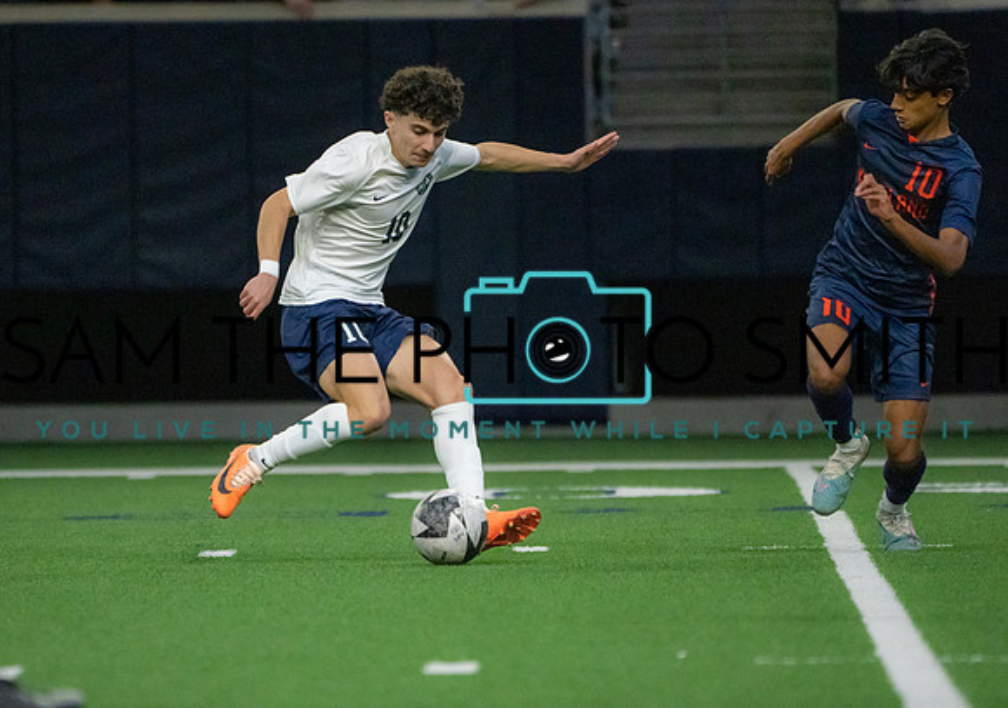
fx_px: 14122
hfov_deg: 4.1
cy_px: 392
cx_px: 419
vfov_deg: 2.9
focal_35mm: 496
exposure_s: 1/1000
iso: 16000
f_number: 5.6
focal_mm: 400
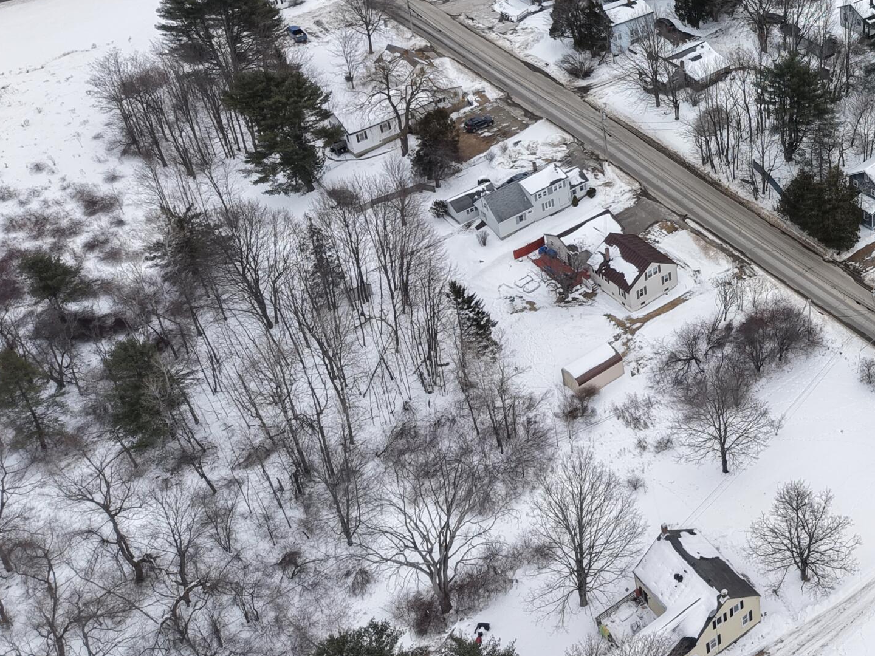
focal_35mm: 50
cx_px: 898
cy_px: 55
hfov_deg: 34.4
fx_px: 1264
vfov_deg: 27.9
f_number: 1.8
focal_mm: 8.67
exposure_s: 1/2500
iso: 180
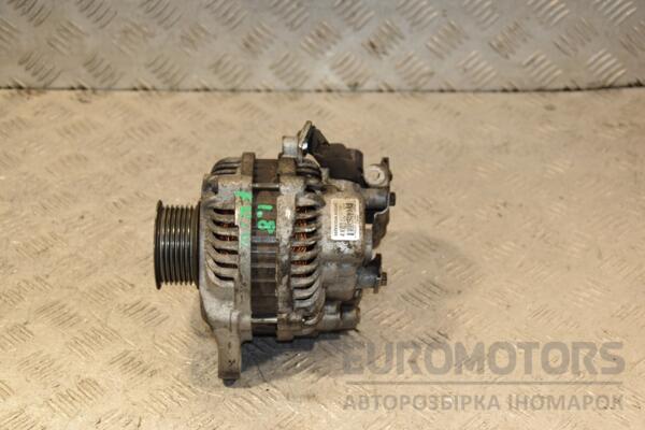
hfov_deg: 28.1
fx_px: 1290
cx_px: 322
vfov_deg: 18.9
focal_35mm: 72
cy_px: 215
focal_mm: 48
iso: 800
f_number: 5.6
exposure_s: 1/200
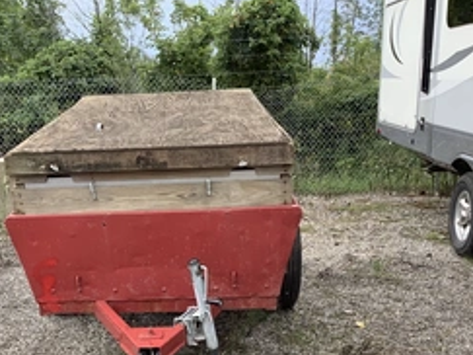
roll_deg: +1.6
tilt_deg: -14.7
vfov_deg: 27.9
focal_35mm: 51
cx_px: 167
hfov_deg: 37.2
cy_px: 289
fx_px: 697
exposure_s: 1/120
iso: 25
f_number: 2.4
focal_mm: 3.3
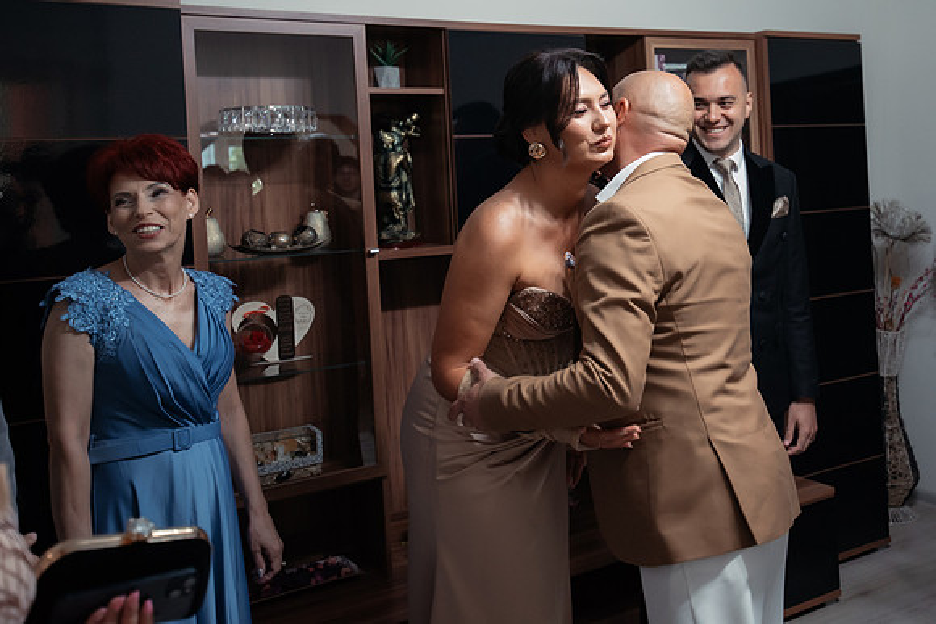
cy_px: 219
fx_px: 1013
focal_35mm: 39
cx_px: 570
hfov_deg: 49.2
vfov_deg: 34.0
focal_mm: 30
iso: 1600
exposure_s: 1/200
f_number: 2.8
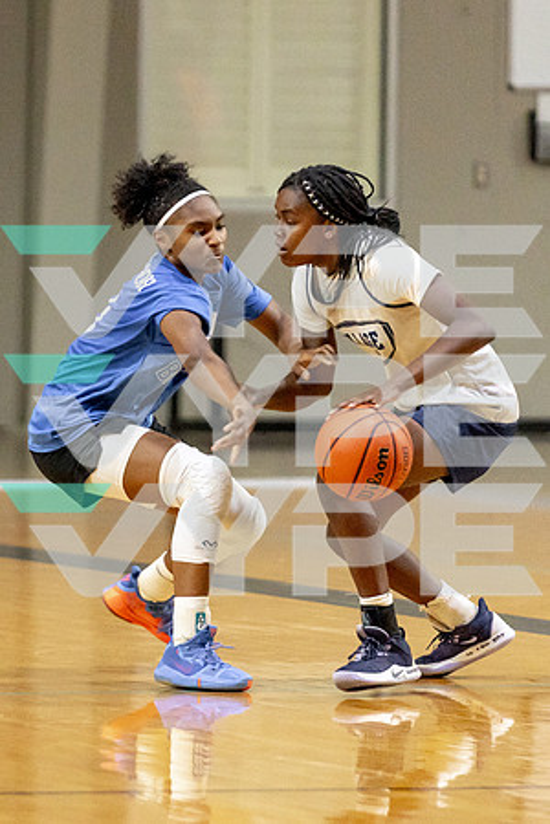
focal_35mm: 408
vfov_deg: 5.0
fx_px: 9359
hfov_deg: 3.4
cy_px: 337
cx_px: 105
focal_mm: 200
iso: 2500
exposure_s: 1/800
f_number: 2.8
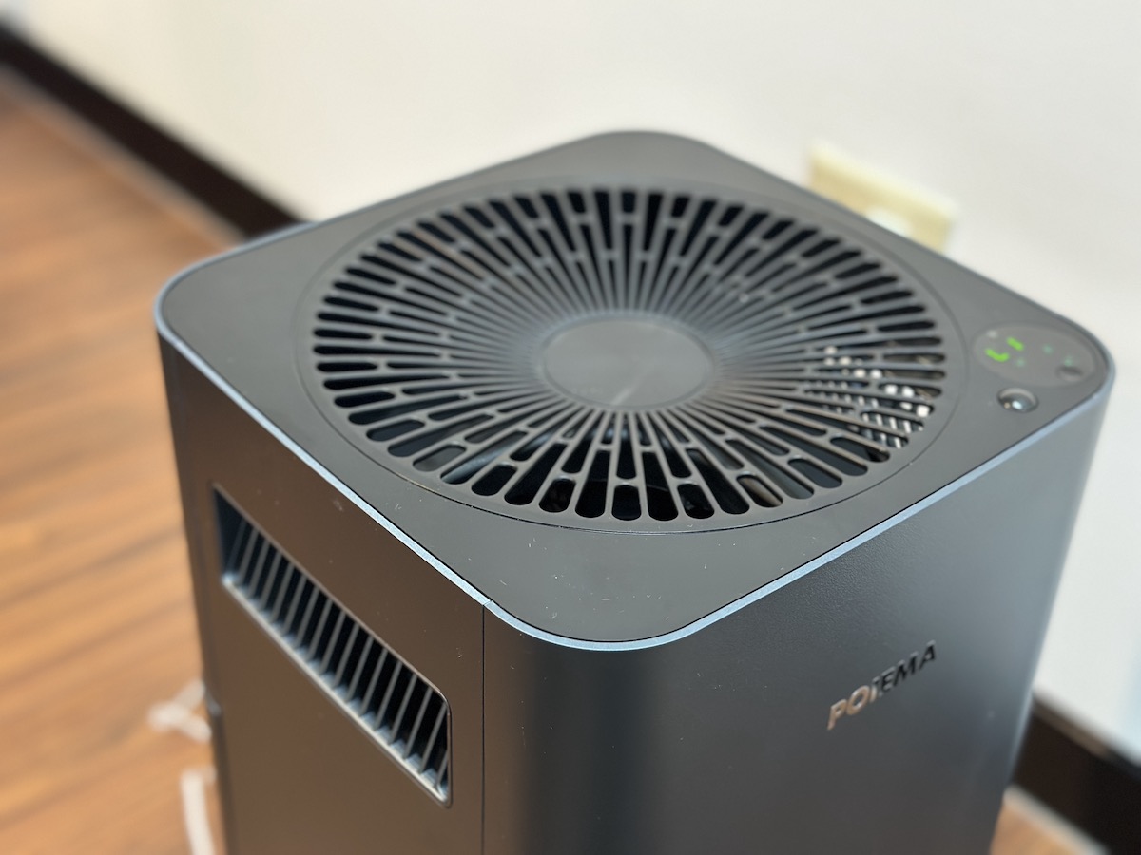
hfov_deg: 39.7
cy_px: 428
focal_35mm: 48
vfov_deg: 30.3
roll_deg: -1.9
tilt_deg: -35.0
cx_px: 570
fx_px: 1582
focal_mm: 6.86
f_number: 1.78
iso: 400
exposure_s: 1/40
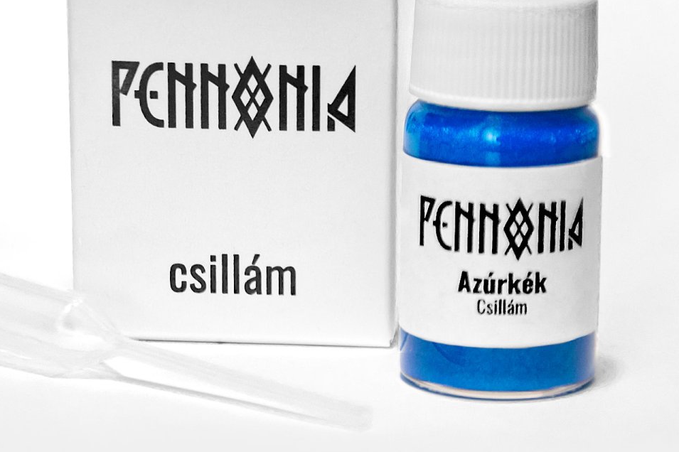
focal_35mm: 177
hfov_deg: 11.6
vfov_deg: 7.8
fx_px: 3333
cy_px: 161
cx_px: 309
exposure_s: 1/60
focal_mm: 75
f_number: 5.3
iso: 1600
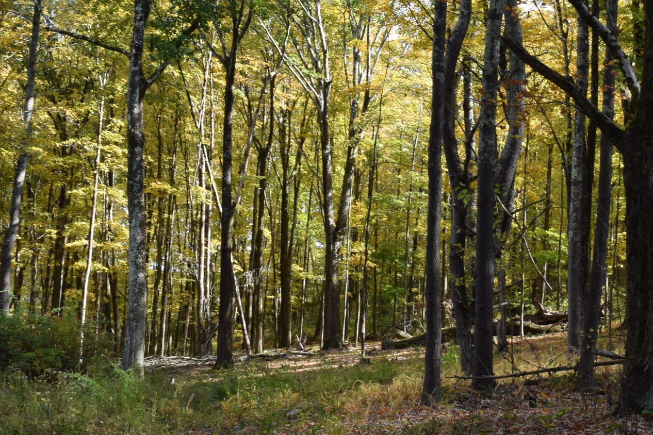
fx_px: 1161
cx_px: 577
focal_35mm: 64
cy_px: 68
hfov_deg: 30.2
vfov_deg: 20.9
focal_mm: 18
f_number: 8
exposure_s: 1/250
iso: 400
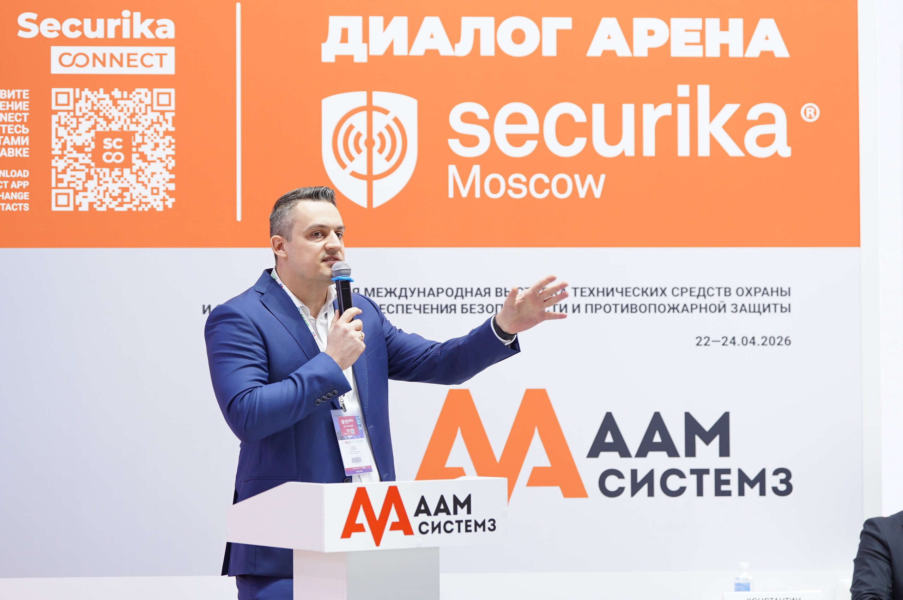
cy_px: 300
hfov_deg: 20.0
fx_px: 2556
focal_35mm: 102
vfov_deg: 13.4
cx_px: 452
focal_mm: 102
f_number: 3.2
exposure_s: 1/100
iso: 800
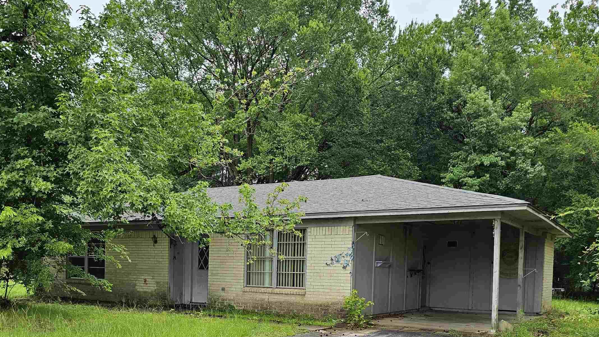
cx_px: 220
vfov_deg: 31.6
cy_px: 287
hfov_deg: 54.6
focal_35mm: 36
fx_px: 572
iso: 20
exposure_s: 1/411
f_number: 1.7
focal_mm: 6.3
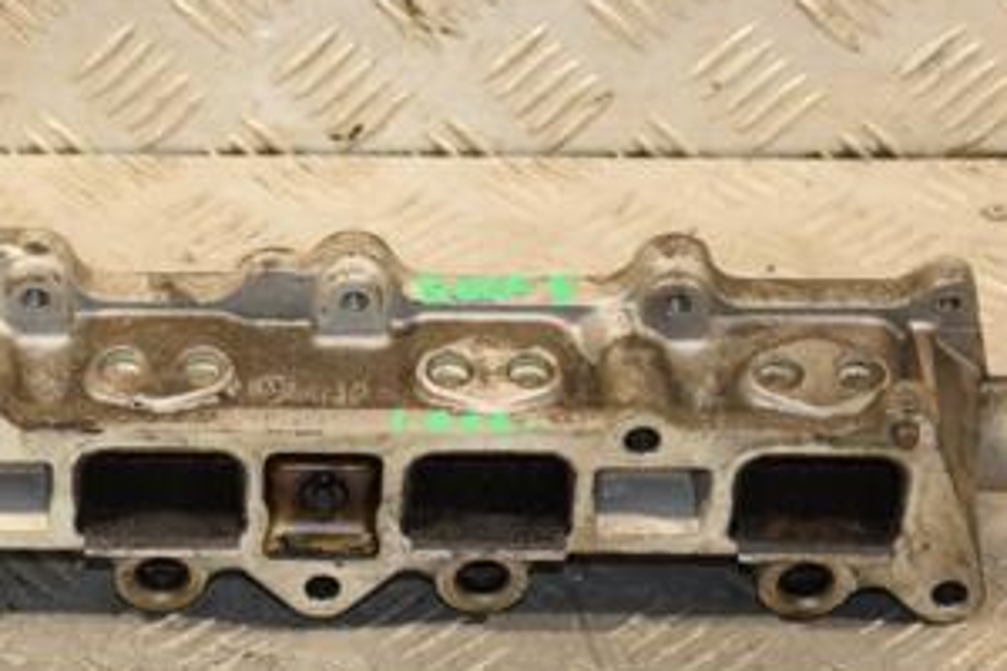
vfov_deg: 9.5
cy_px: 366
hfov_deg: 14.2
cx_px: 282
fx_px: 4028
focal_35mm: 144
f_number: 5
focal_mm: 48
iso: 800
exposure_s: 1/200
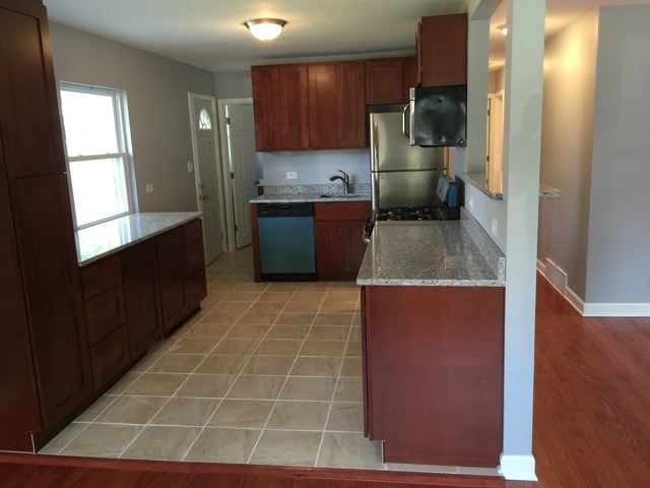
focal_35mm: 29
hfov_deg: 61.7
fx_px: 545
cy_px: 244
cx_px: 325
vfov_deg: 48.2
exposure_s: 1/15
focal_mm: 4.15
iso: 32
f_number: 2.2
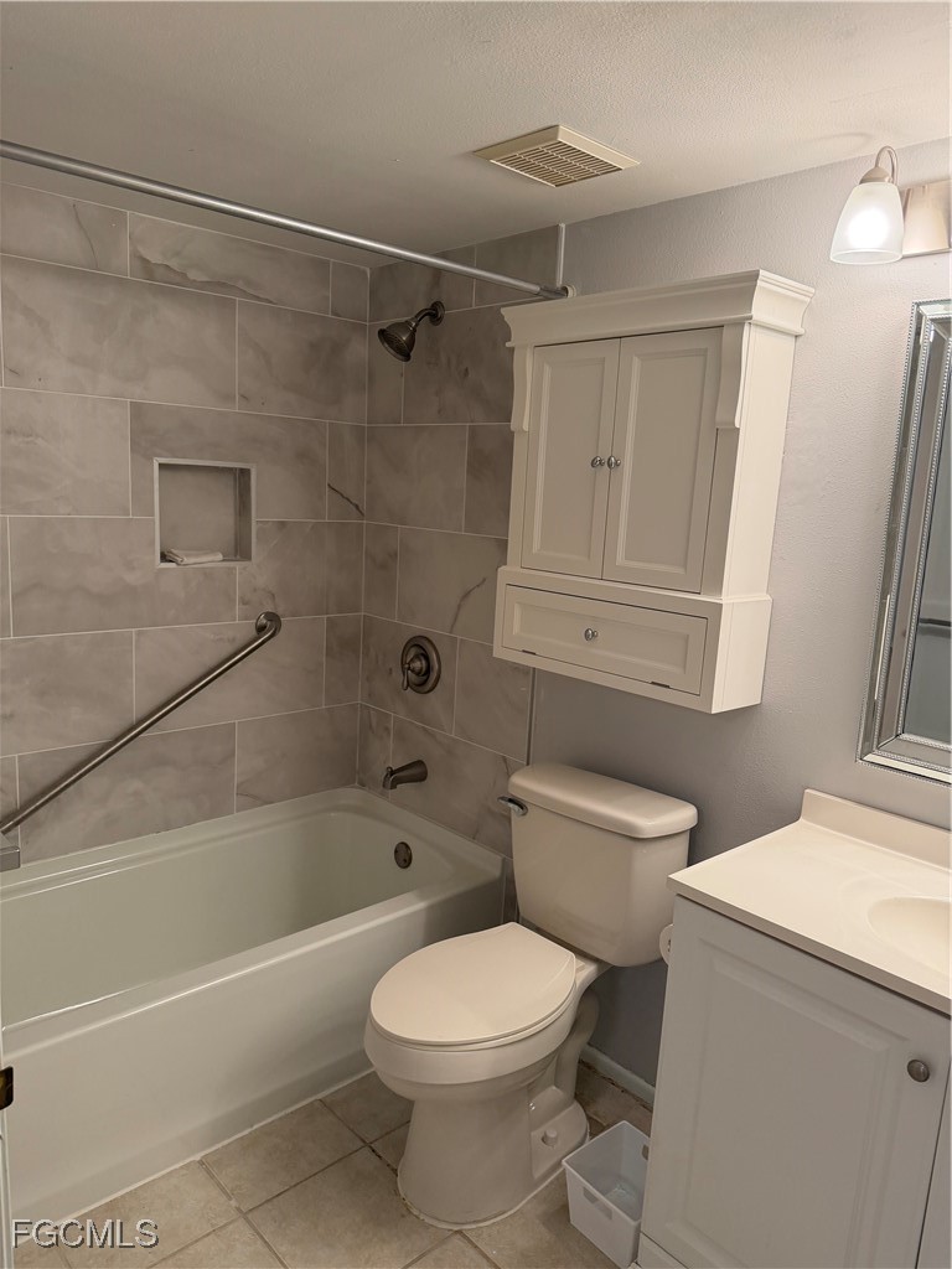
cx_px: 476
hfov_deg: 56.8
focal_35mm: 24
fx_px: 880
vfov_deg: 71.6
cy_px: 634
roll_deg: -3.4
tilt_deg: -9.5
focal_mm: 6.76
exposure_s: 1/122
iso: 200
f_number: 1.78
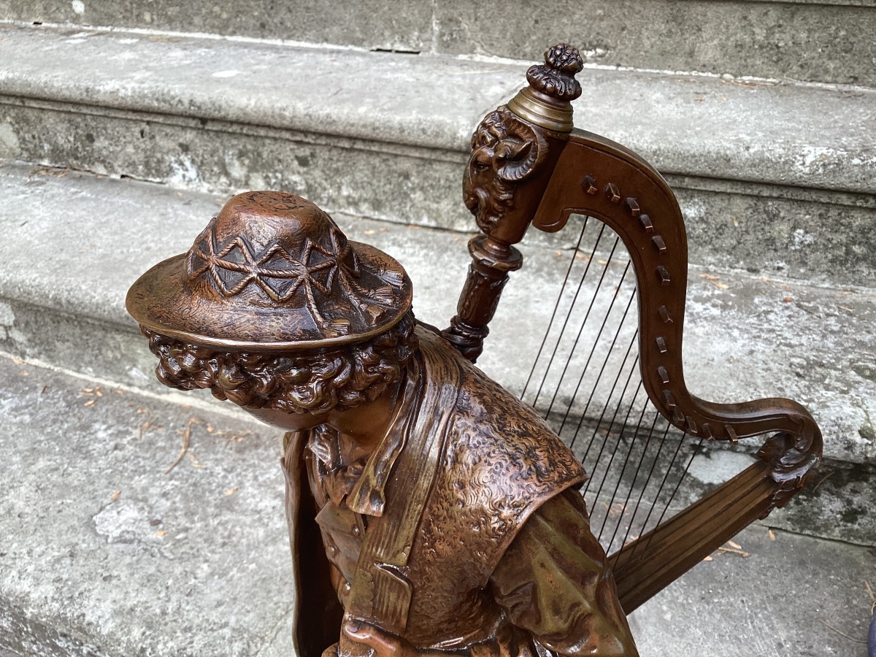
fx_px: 784
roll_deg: -3.1
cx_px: 438
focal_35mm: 31
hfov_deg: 58.4
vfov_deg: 45.4
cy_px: 328
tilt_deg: -31.1
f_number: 2.4
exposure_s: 1/102
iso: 25
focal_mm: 3.3
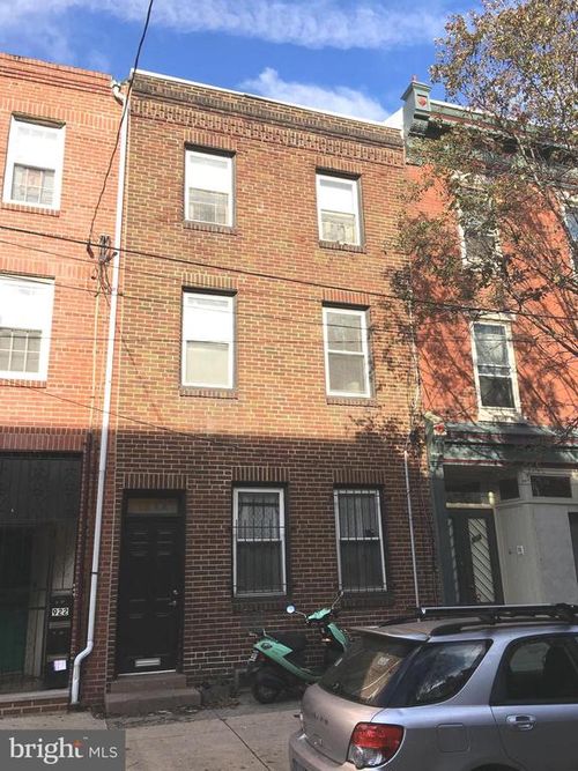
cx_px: 289
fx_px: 646
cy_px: 386
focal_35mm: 29
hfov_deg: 48.2
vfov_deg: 61.7
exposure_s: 1/705
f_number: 2.2
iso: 25
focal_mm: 4.15
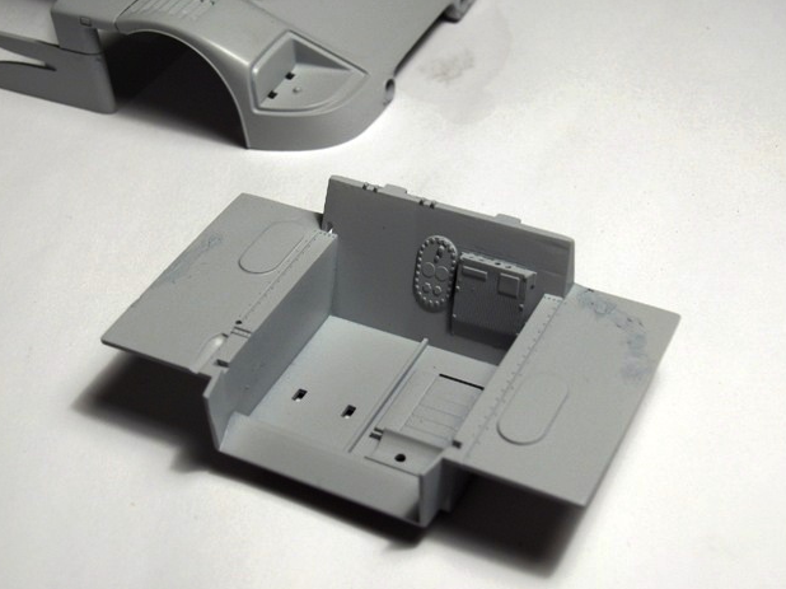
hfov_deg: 33.8
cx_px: 393
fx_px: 1294
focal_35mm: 57
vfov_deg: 25.6
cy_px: 293
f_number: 3.2
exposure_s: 1/96.1
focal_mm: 11.4
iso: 100
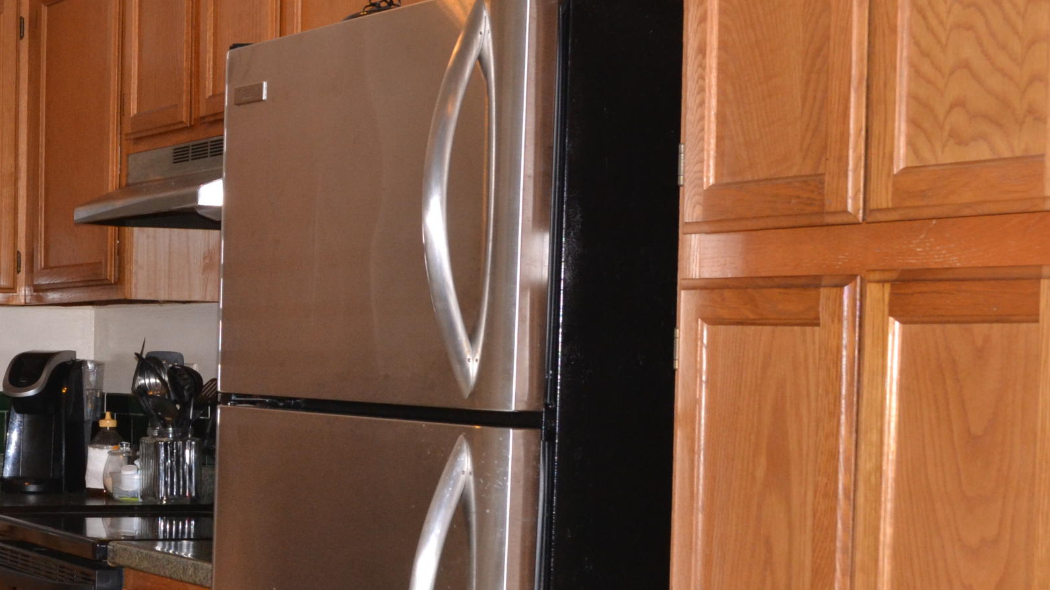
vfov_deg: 15.6
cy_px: 444
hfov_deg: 26.7
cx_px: 129
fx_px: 2144
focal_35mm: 77
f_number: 8
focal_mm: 26
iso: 800
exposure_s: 1/60
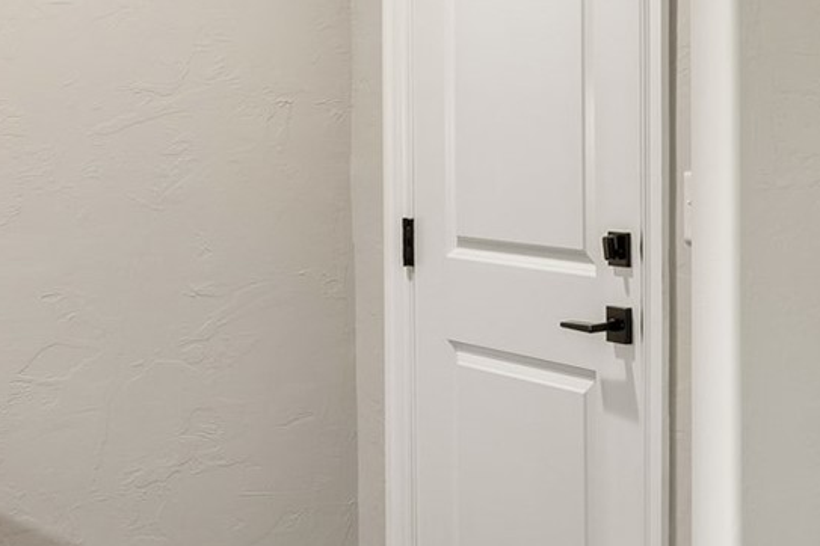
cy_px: 126
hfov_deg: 24.5
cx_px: 1281
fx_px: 1367
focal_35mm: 60
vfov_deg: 22.4
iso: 200
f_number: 8
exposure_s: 1/20
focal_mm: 16
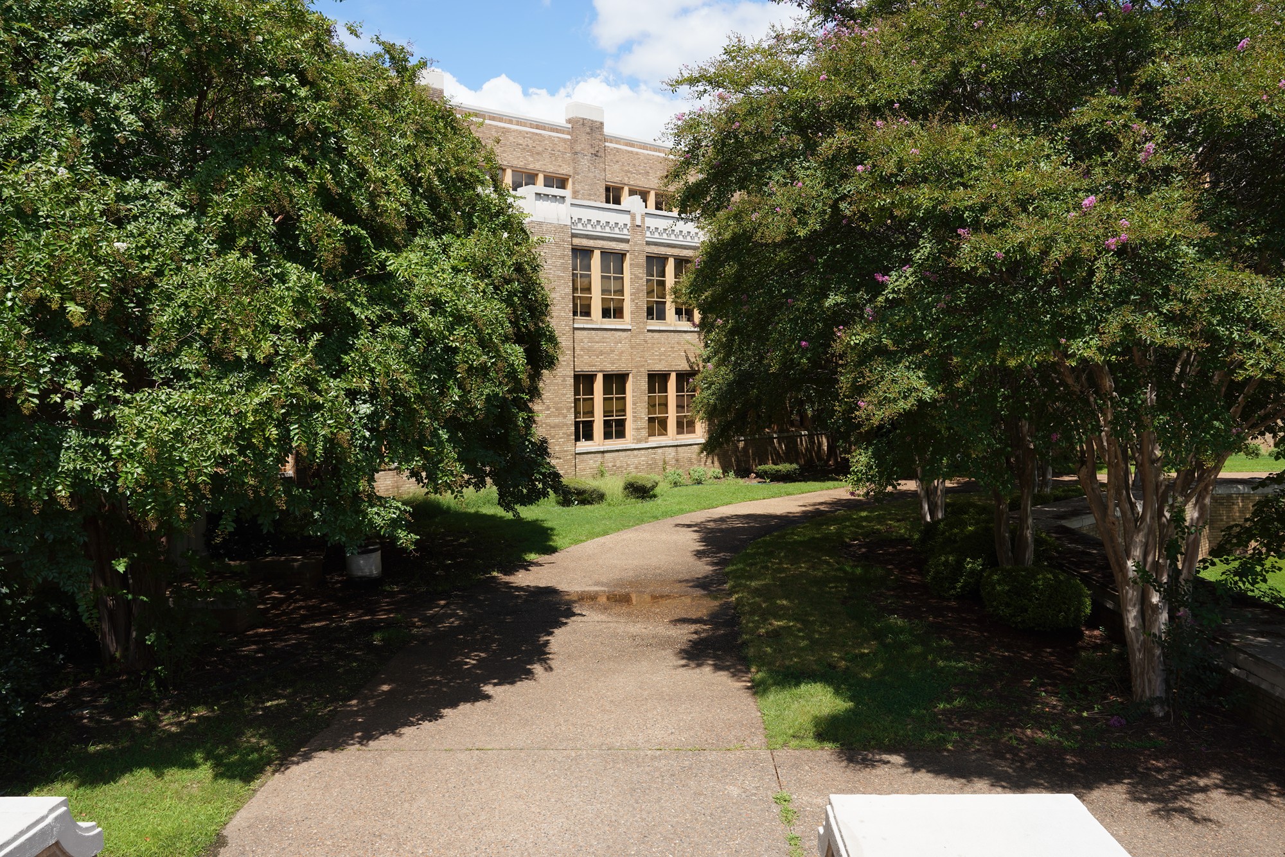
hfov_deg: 65.5
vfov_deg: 46.4
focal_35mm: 28
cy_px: 428
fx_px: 1000
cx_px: 642
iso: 100
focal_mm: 28
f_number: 13
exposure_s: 1/100
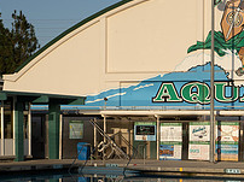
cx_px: 274
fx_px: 817
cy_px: 175
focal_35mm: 116
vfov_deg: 12.6
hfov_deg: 16.4
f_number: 5
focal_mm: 42
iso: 100
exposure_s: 1/800
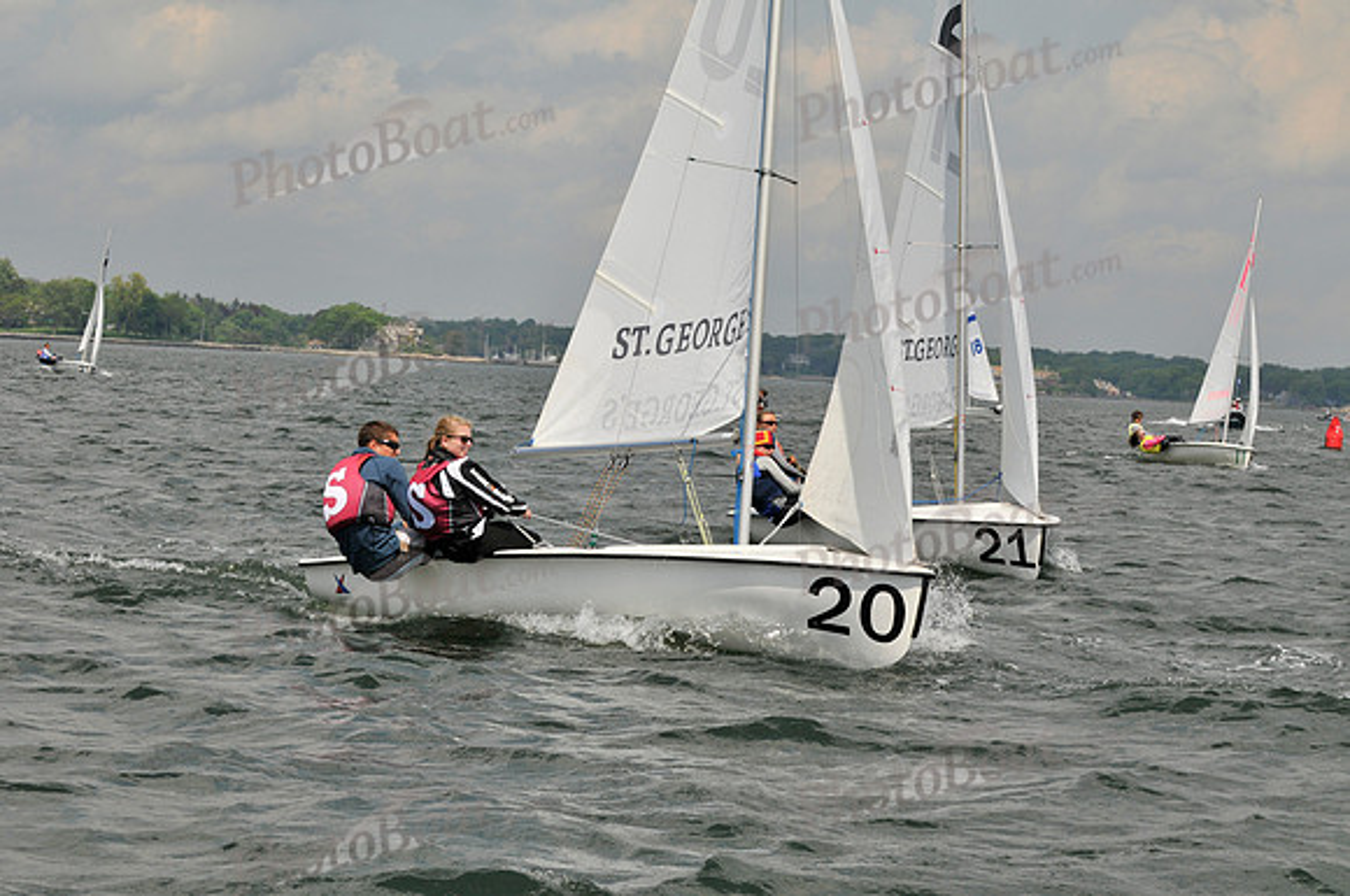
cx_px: 675
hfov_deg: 9.8
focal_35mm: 210
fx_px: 7864
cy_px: 448
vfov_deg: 6.5
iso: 200
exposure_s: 1/800
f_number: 10
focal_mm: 140
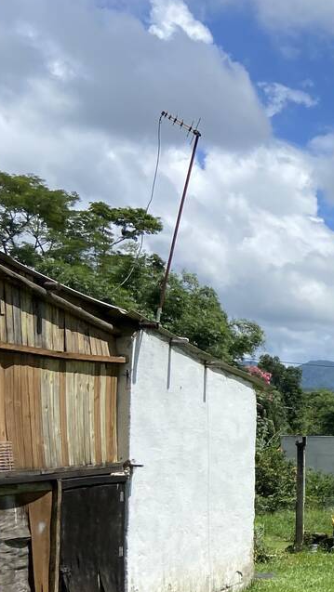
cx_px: 630
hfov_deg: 15.7
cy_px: 463
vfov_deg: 32.0
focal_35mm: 64
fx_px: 1006
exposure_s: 1/4444
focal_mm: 4.25
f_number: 1.8
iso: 32
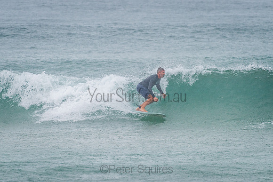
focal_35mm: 608
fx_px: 4614
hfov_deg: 3.4
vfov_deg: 2.3
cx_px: 140
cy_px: 71
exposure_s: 1/320
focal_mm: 500
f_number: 5.6
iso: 560
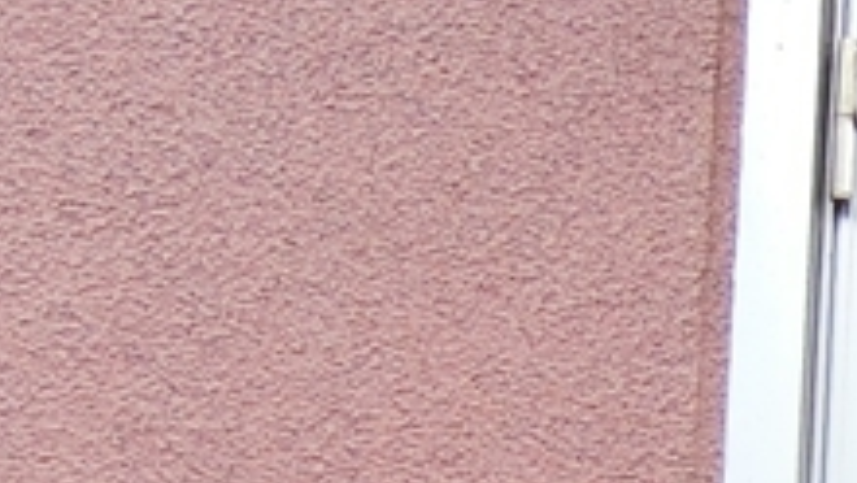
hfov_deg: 10.2
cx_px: 1846
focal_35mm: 190
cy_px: 1032
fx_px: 4320
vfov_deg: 6.2
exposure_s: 1/160
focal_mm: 5.13
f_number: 3
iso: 80
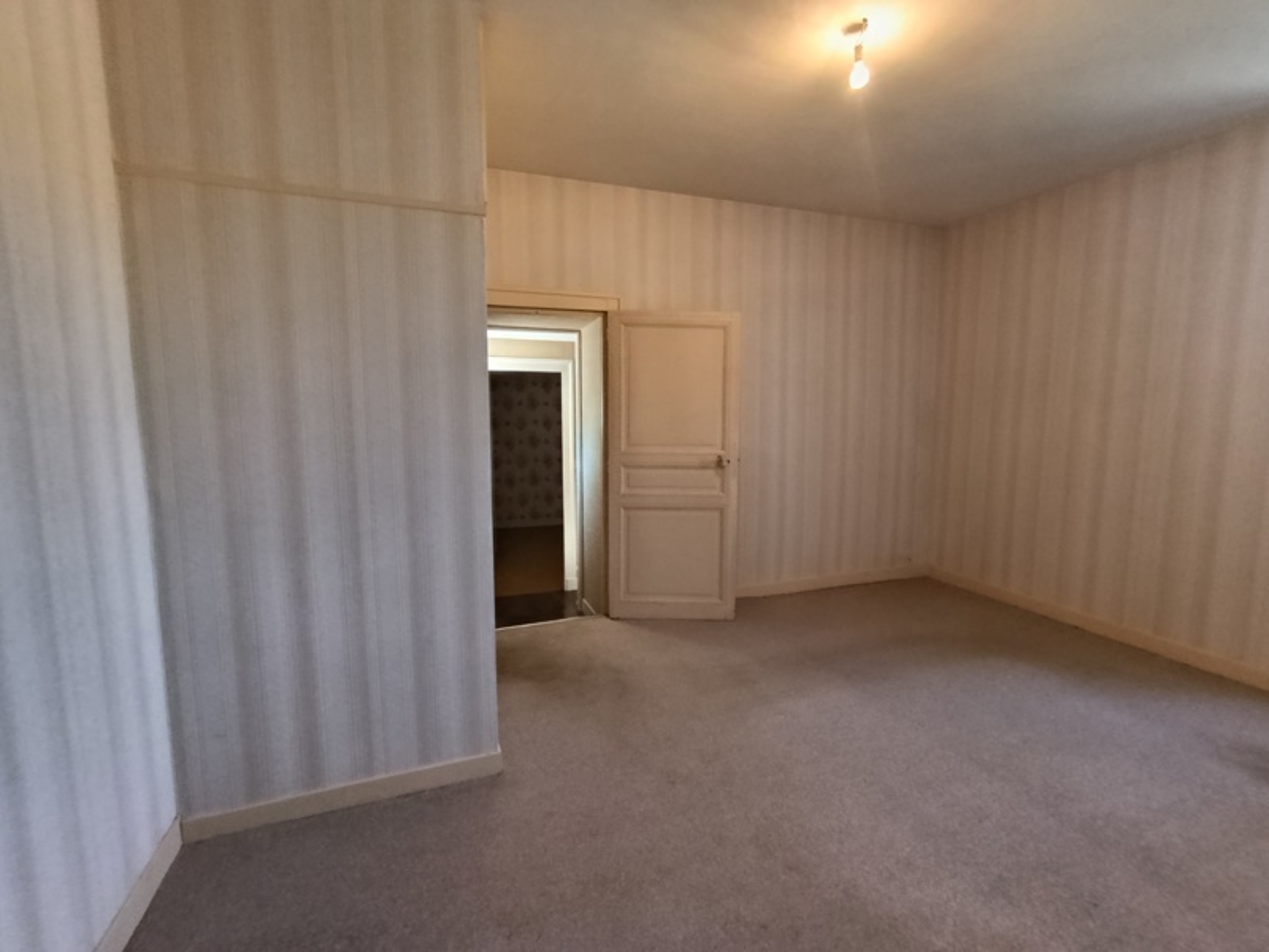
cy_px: 476
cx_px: 634
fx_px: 550
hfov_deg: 98.2
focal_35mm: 15
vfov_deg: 81.7
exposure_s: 1/33.3
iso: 344
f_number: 2.2
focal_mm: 1.65
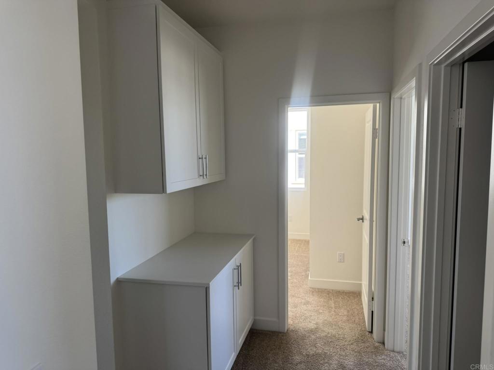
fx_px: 343
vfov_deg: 56.8
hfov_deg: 71.6
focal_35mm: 24
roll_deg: +1.8
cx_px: 247
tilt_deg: -4.7
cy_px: 185
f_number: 1.78
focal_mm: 6.76
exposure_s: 1/121
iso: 100
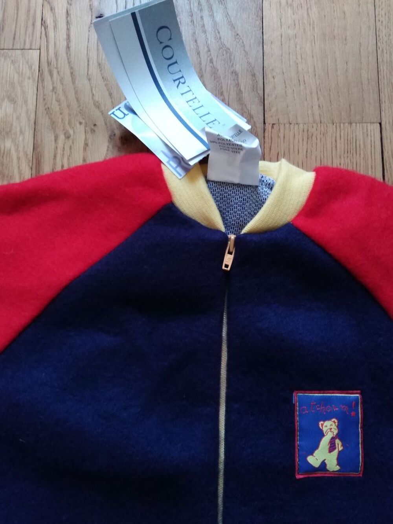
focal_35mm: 26
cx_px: 196
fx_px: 394
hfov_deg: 53.1
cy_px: 262
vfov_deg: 67.3
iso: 358
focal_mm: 3.46
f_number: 2.2
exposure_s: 1/33.3
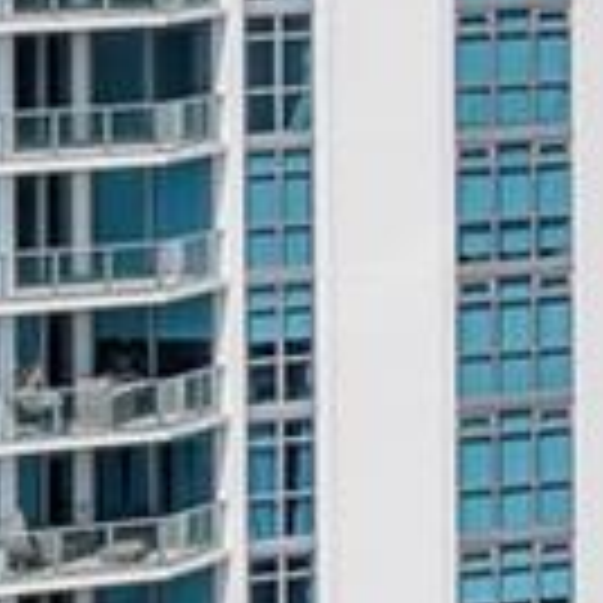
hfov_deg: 4.1
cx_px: 3550
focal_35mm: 356
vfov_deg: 4.9
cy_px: -400
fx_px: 7016
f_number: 10
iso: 100
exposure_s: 1/400
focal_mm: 35
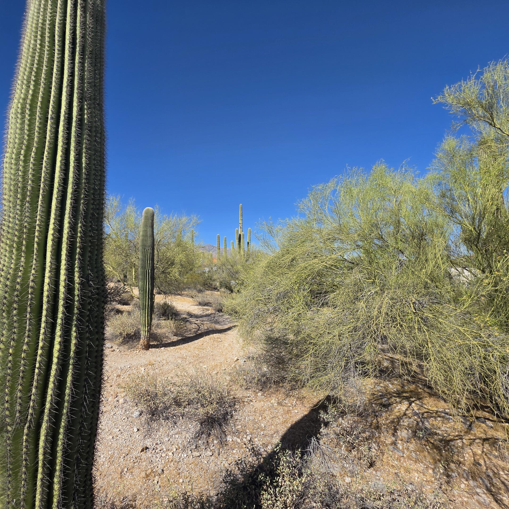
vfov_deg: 87.4
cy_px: 243
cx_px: 229
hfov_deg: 87.2
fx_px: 266
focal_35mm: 16
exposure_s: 1/2277
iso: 40
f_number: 1.9
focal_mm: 2.2
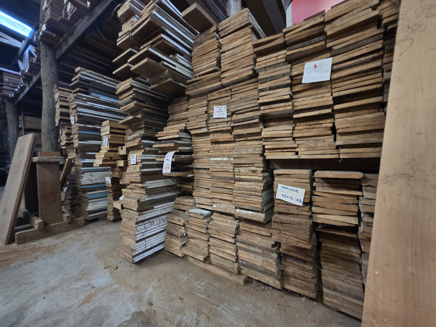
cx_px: 218
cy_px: 164
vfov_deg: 89.9
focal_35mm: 13
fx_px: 164
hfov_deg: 106.2
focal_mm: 1.7
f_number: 2.2
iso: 200
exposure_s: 1/50
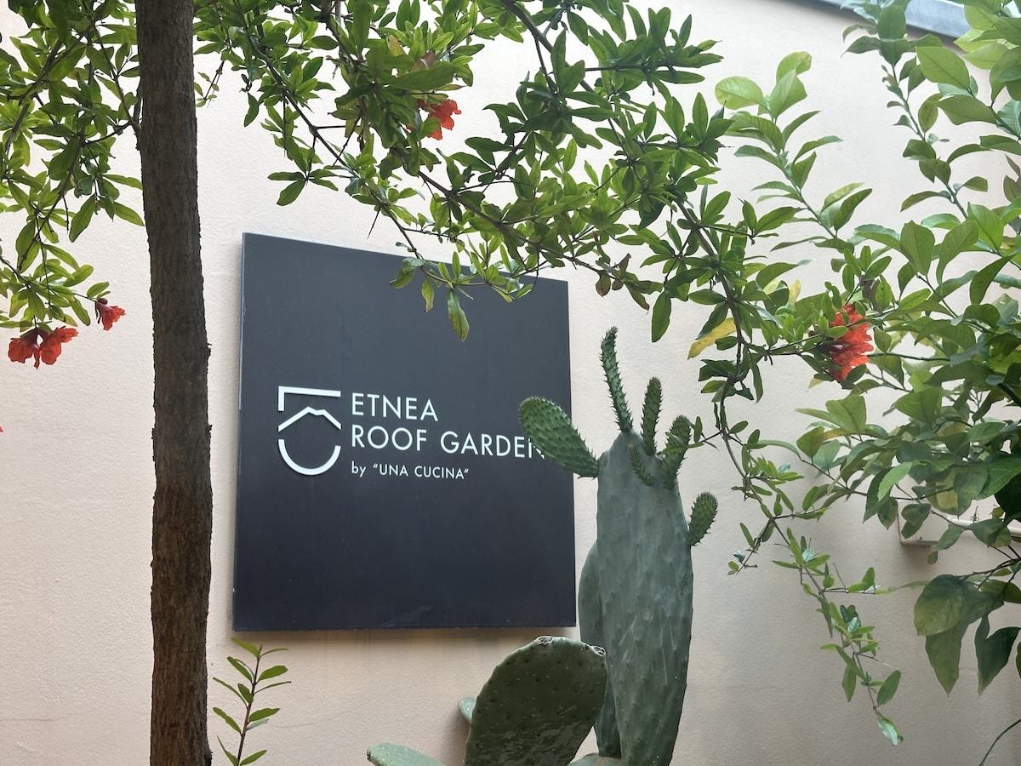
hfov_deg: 39.7
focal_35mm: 48
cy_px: 383
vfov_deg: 30.3
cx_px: 510
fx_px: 1416
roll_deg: +1.6
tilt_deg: +10.1
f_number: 1.78
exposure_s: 1/100
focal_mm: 6.86
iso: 50
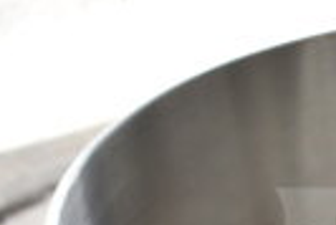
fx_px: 1159
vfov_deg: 10.5
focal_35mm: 124
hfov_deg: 15.3
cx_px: 500
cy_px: 388
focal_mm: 18
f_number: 5.6
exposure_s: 1/125
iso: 200
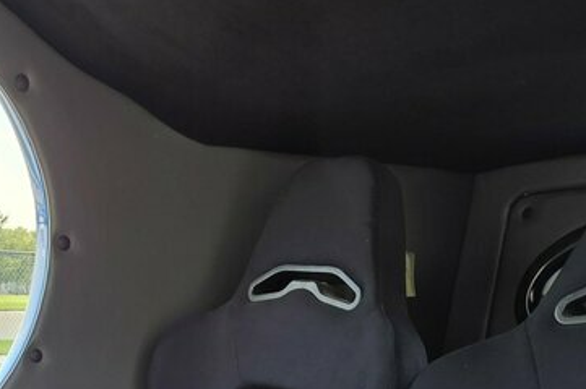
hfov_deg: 42.1
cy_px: 608
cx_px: 135
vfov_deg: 23.1
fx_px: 732
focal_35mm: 45
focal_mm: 2.2
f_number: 1.9
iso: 20
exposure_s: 1/119
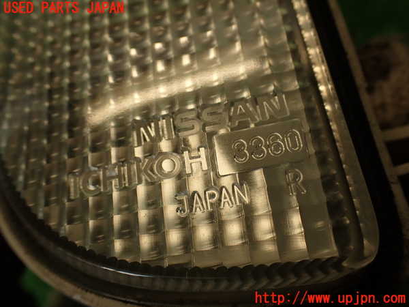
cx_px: 204
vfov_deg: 44.2
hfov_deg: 56.8
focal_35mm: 32
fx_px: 378
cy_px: 154
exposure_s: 1/60
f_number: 3.2
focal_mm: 5.79
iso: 100
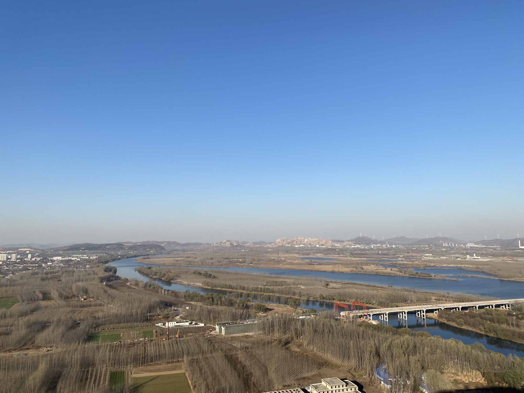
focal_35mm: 26
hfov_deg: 67.3
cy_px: 196
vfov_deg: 53.1
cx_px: 262
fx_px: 394
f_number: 1.8
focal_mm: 4.25
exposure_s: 1/3125
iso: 32
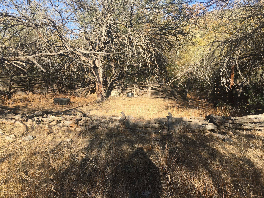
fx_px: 221
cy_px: 99
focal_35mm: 29
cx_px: 132
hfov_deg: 61.7
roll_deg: +0.5
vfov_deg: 48.2
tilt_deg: -5.9
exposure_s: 1/545
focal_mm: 4.15
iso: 25
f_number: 2.2
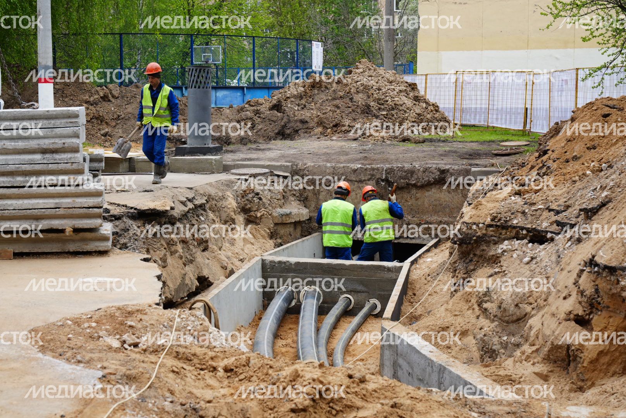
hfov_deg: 37.5
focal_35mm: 53
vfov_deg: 25.6
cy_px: 209
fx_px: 922
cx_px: 313
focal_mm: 53
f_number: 6.3
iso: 400
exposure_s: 1/400
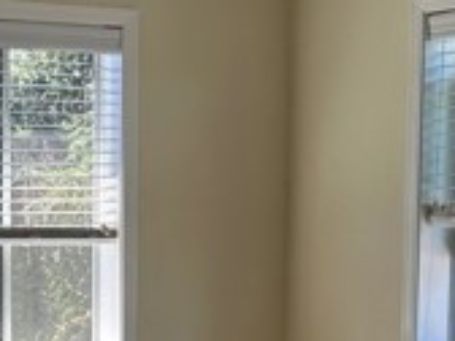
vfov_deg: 14.7
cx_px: 43
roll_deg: +0.2
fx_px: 1301
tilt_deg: -5.3
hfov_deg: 19.5
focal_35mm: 99
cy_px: 325
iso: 40
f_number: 1.5
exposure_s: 1/218
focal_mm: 5.7
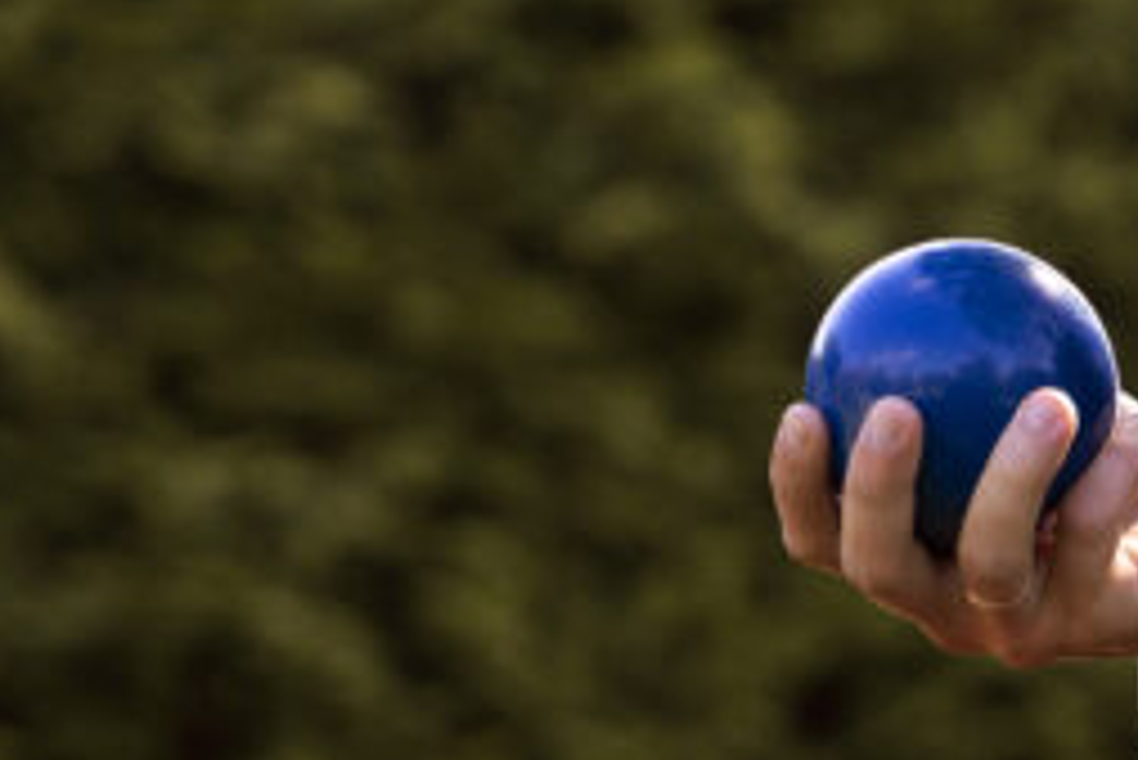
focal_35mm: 304
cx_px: 1525
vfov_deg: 4.5
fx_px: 9615
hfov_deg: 6.7
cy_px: 807
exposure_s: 1/500
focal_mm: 75
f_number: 3.5
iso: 160
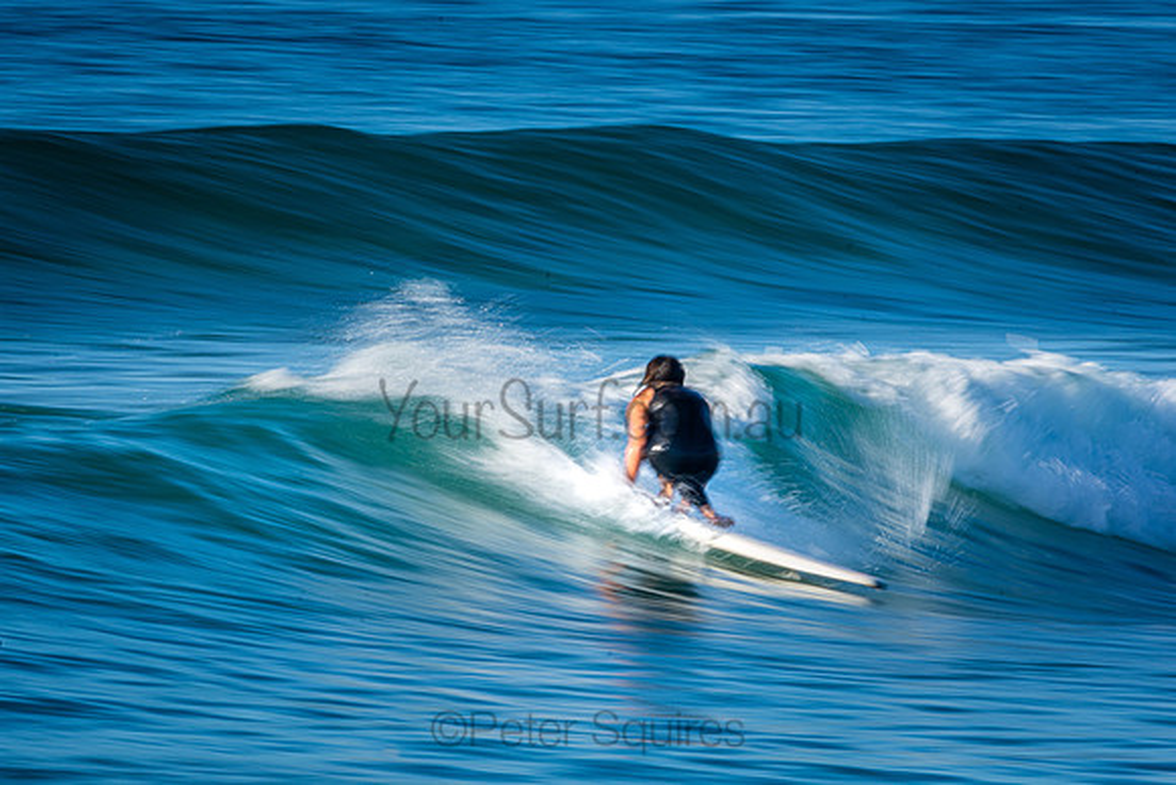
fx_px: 24505
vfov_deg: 1.8
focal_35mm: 750
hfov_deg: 2.7
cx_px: 588
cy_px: 392
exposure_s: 1/20
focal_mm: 500
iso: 100
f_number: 25
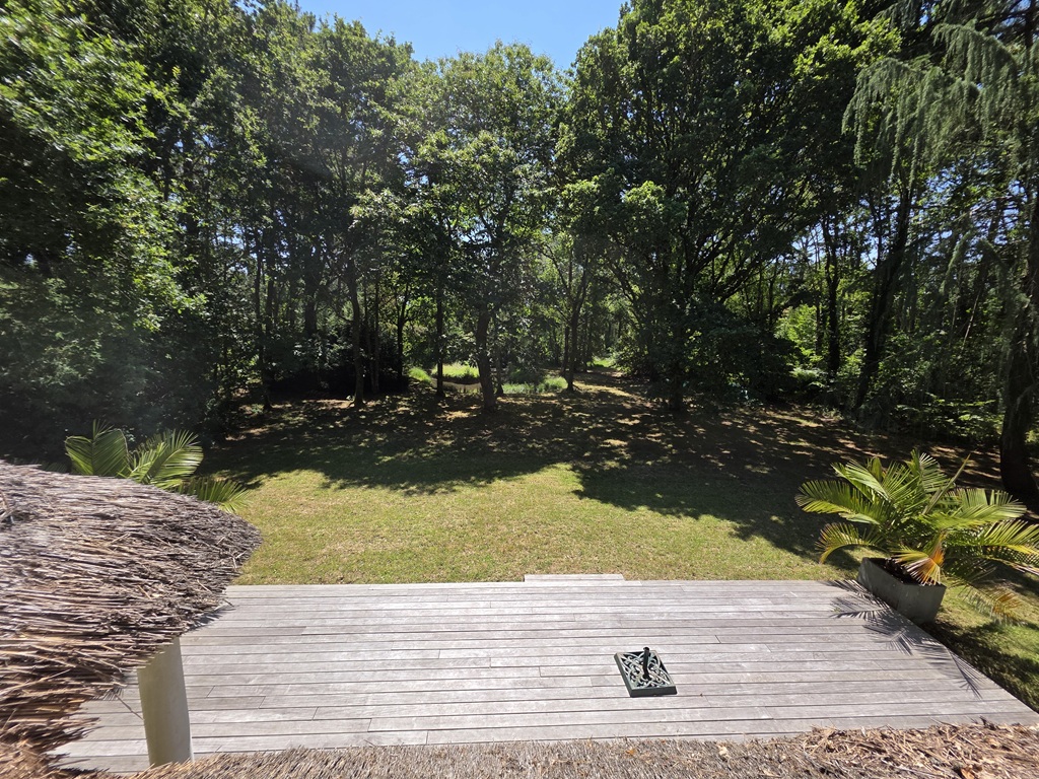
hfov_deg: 106.2
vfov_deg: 89.9
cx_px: 520
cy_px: 390
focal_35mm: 13
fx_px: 390
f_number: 1.9
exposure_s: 1/1176
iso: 40
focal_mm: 2.2
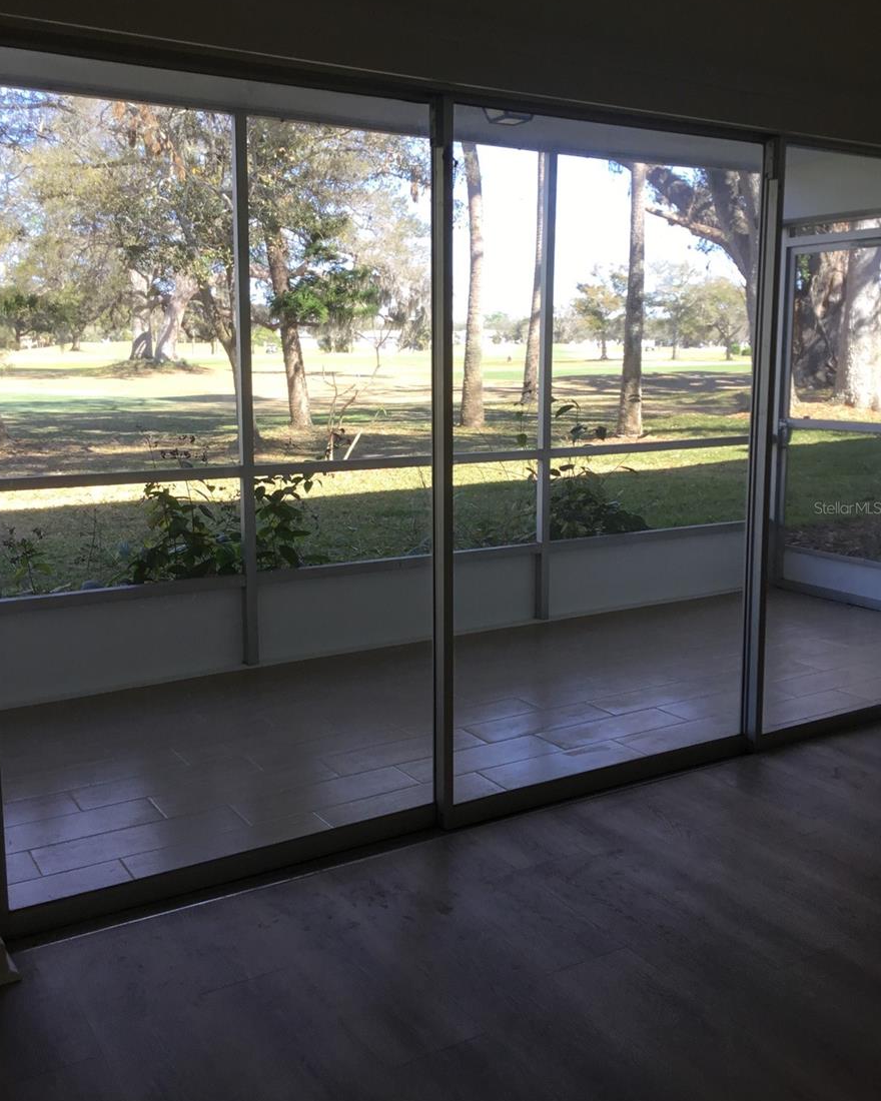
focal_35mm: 33
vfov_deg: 54.2
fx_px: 1076
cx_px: 434
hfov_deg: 44.5
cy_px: 507
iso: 25
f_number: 2.4
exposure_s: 1/120
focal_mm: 3.3
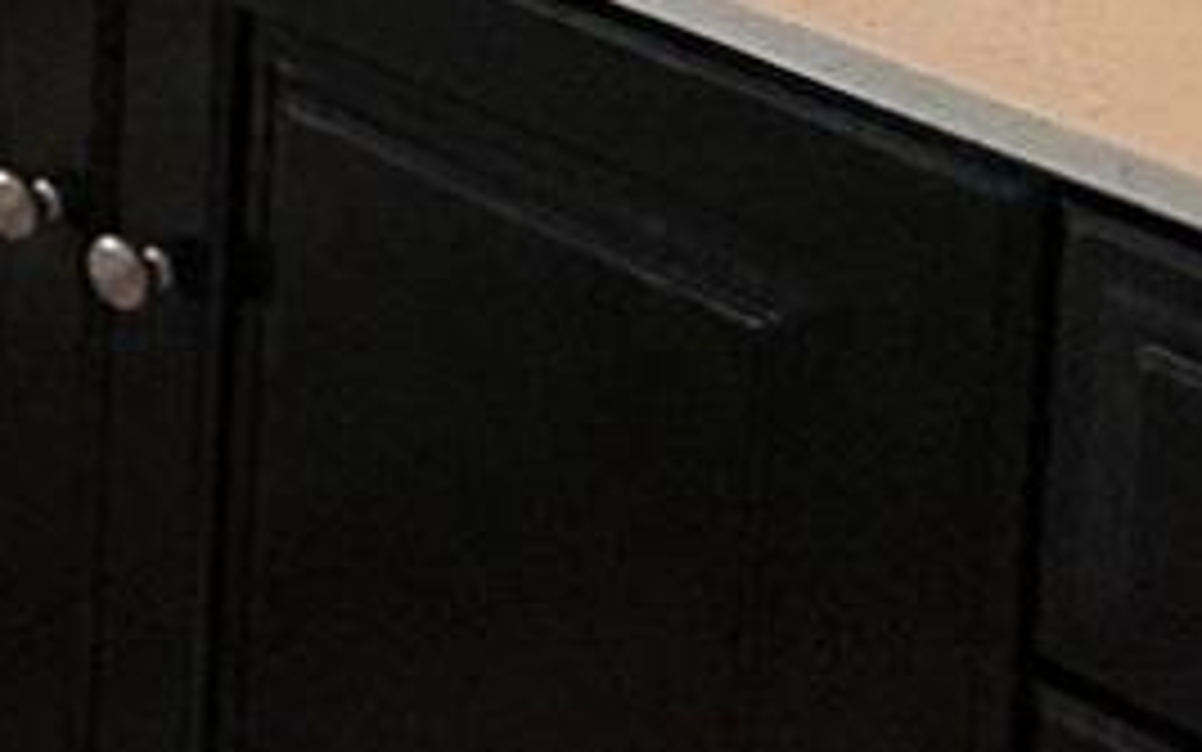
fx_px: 3735
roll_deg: -0.6
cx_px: -2071
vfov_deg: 10.0
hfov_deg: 12.2
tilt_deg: -3.6
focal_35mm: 114
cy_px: -1090
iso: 64
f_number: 2.2
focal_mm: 2.22
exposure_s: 1/137
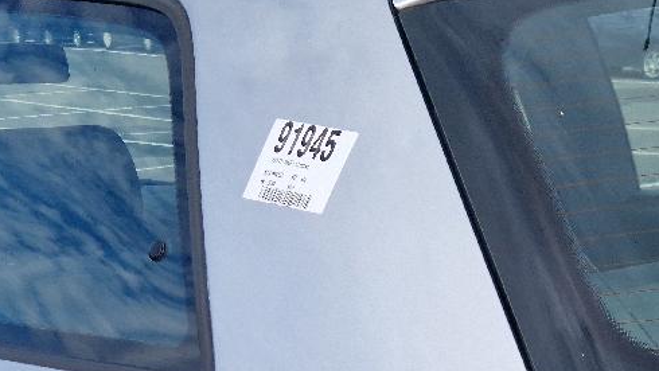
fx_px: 1608
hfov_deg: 23.1
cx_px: 432
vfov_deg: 12.3
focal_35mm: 92
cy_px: 624
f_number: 1.8
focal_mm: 5.4
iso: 50
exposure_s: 1/1111
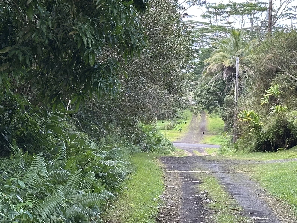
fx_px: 1047
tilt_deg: -0.4
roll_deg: -1.6
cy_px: 116
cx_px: 153
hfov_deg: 16.1
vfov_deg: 12.2
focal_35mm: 122
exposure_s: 1/353
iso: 64
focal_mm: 6.86
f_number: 1.78
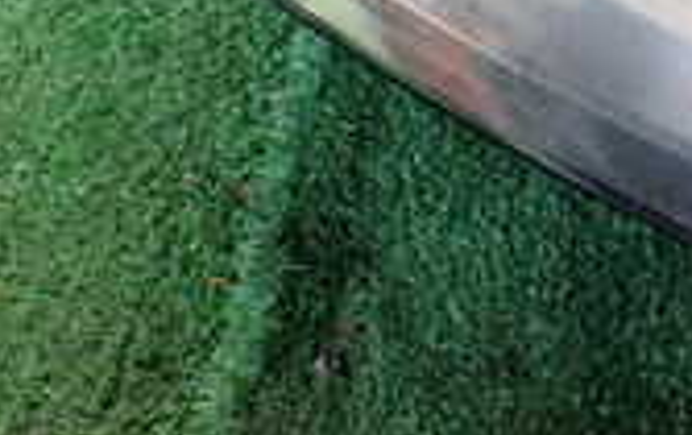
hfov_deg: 16.7
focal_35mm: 114
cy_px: -17
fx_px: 2154
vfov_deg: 11.4
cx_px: 1028
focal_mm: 5.4
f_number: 2.3
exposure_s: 1/125
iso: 125
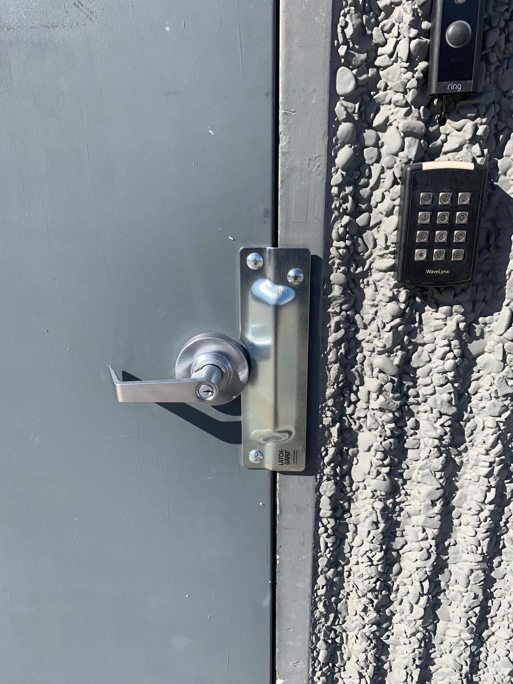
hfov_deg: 53.1
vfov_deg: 67.3
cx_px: 256
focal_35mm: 26
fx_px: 514
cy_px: 342
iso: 25
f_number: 1.8
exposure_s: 1/1718
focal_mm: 4.25
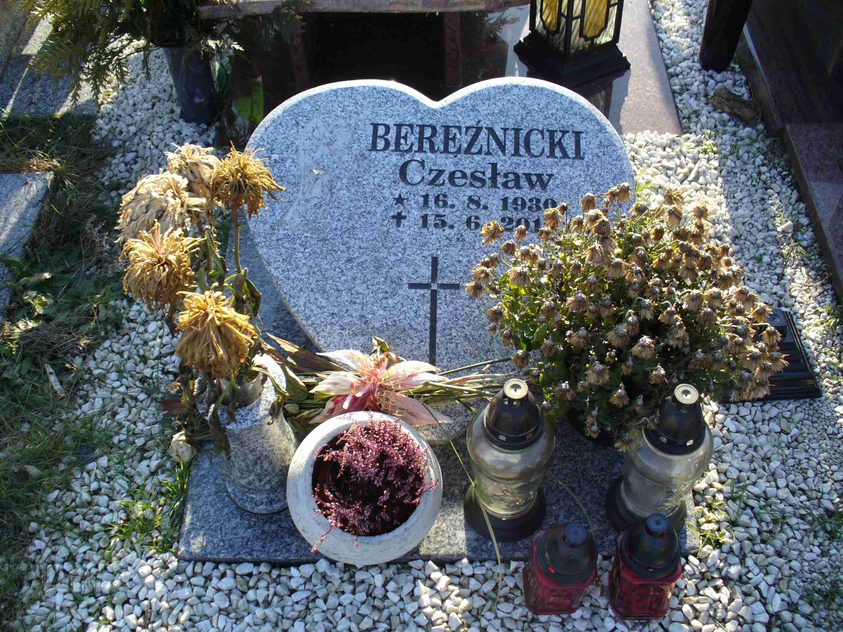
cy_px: 316
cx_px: 422
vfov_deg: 38.7
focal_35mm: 37
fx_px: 901
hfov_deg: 50.1
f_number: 2.8
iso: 80
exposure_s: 1/250
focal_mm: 6.1
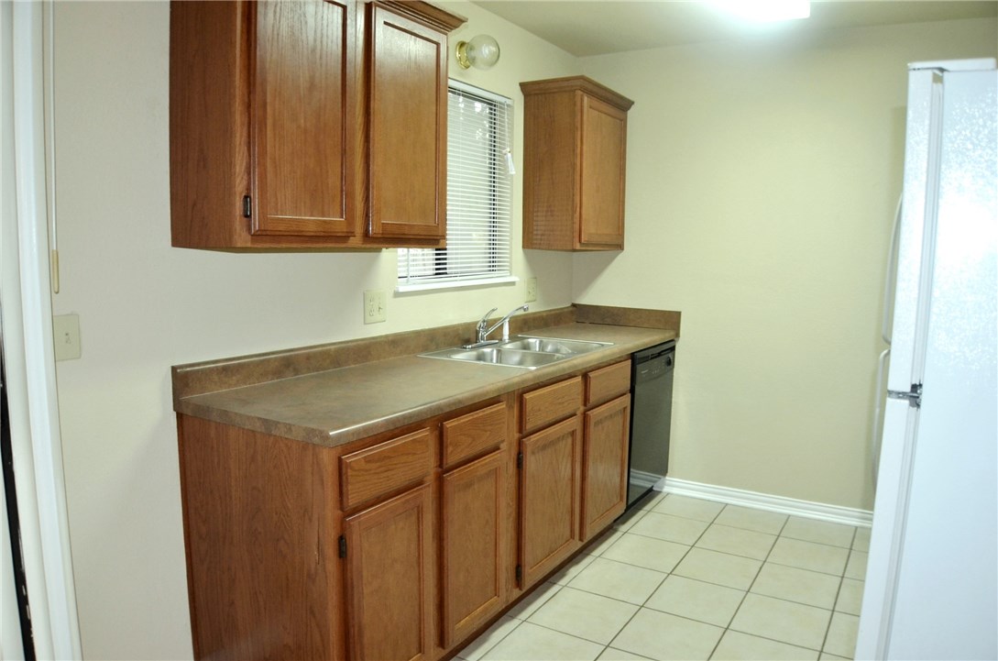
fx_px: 913
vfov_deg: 39.8
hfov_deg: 57.3
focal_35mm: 33
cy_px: 330
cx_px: 499
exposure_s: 1/60
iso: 800
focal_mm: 22
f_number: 3.5
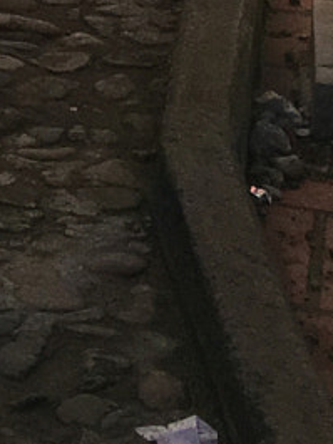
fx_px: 2243
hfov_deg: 8.3
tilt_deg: -0.8
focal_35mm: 175
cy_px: -818
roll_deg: -1.2
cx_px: -218
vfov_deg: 9.3
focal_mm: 4.15
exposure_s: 1/2262
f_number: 2.2
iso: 25
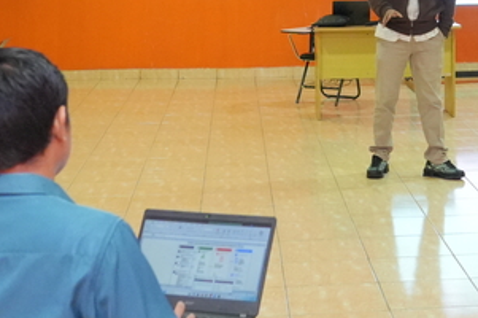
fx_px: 1220
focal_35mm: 92
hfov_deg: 21.8
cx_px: 410
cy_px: -67
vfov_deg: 14.4
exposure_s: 1/200
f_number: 4
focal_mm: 24
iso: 5000
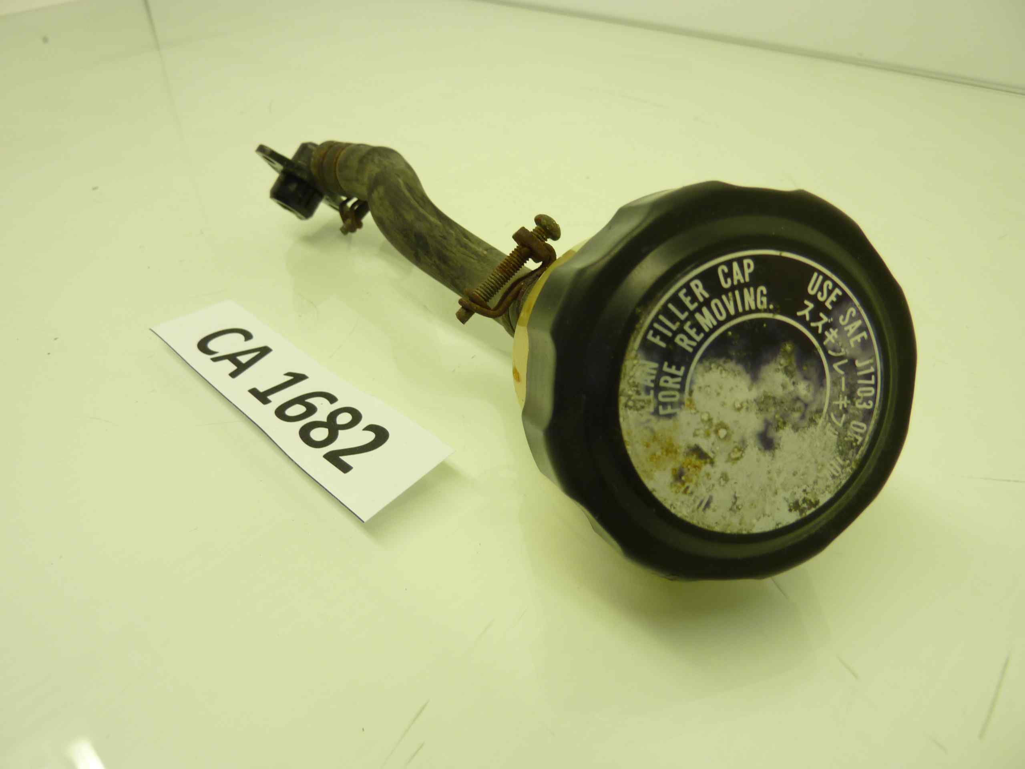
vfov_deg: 54.9
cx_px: 512
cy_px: 384
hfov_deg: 69.4
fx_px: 740
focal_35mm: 25
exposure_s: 1/25
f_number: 3.3
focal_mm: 4.1
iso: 80
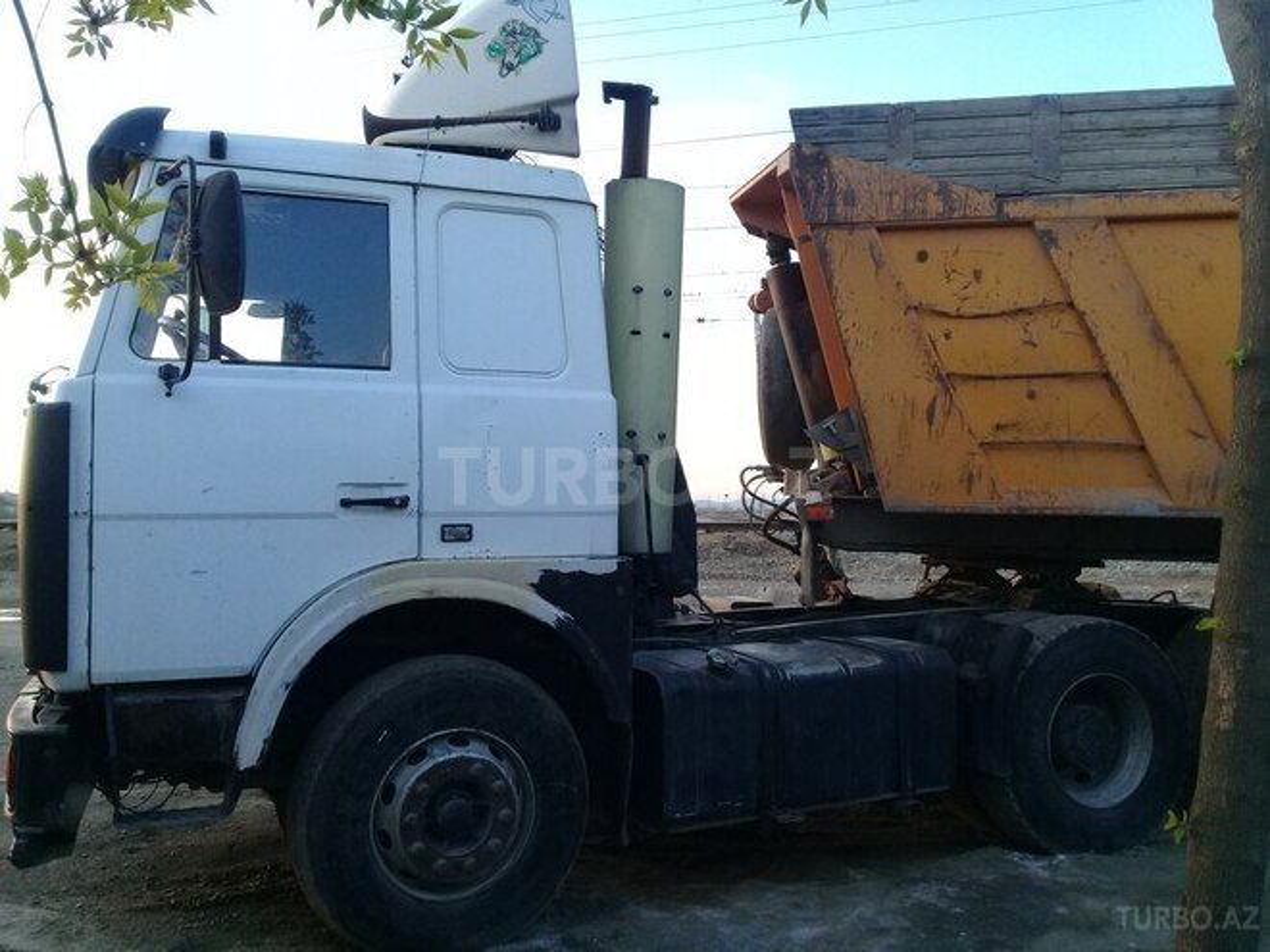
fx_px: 1137
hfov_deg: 58.4
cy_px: 476
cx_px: 635
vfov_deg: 45.4
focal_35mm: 31
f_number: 2.2
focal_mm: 3.3
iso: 80
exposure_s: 1/50
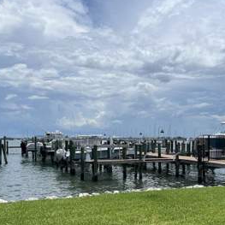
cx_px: 158
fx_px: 309
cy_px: 149
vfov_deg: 39.6
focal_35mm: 42
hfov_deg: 39.3
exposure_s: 1/7353
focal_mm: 5.1
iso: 50
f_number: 1.6
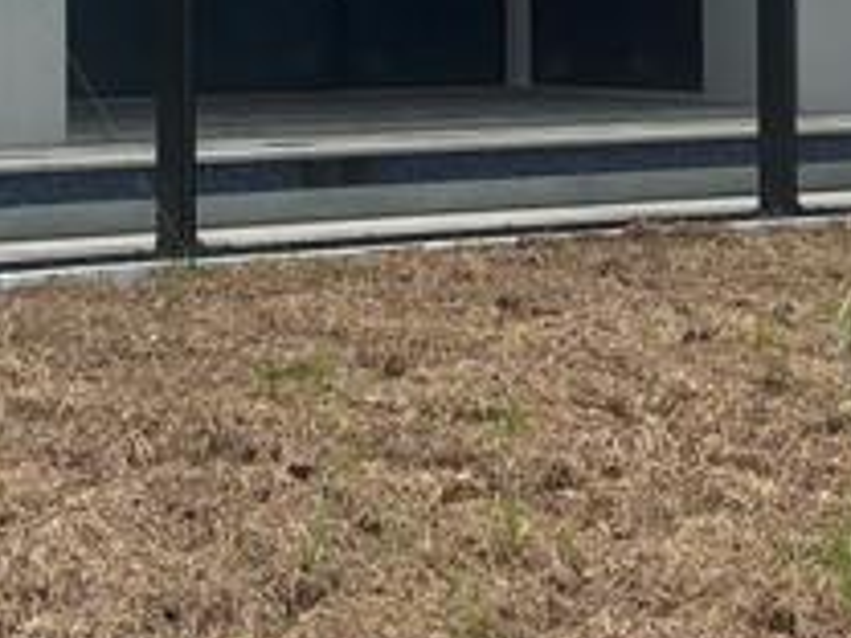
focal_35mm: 128
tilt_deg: -0.6
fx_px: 3147
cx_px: 446
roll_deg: +0.7
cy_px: -25
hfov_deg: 15.4
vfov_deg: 11.4
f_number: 1.6
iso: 50
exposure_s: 1/3788
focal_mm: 5.96
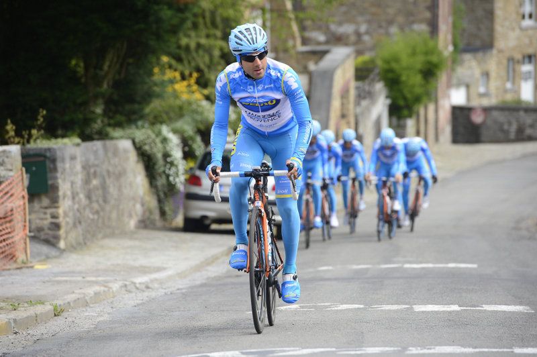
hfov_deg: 10.3
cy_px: 178
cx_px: 268
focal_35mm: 200
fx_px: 2981
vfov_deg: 6.9
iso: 500
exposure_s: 1/1000
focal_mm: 200
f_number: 5.6
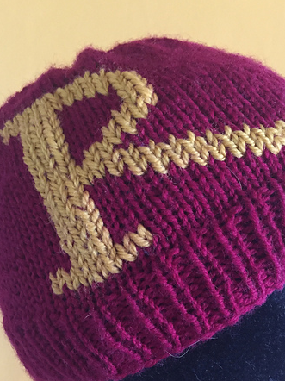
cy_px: 245
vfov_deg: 44.3
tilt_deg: -4.2
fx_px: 462
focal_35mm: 42
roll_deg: -0.9
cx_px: 160
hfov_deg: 34.3
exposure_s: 1/17
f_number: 2.2
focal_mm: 4.15
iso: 320
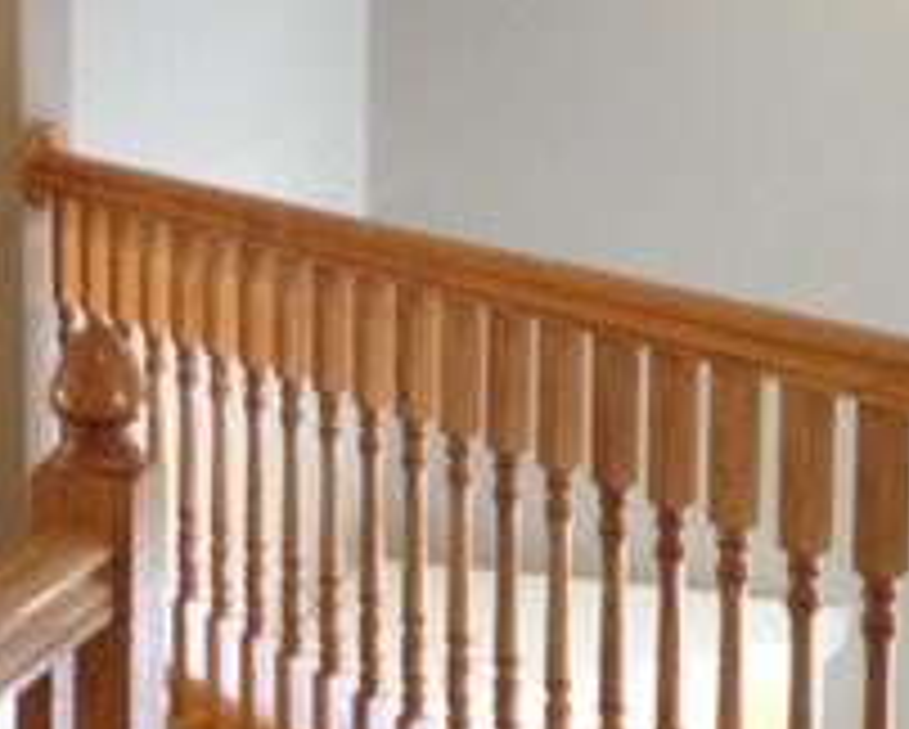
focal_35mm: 108
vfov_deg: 14.3
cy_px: 248
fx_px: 2908
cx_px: 140
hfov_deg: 17.6
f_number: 2.4
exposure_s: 1/20
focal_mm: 4.28
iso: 160
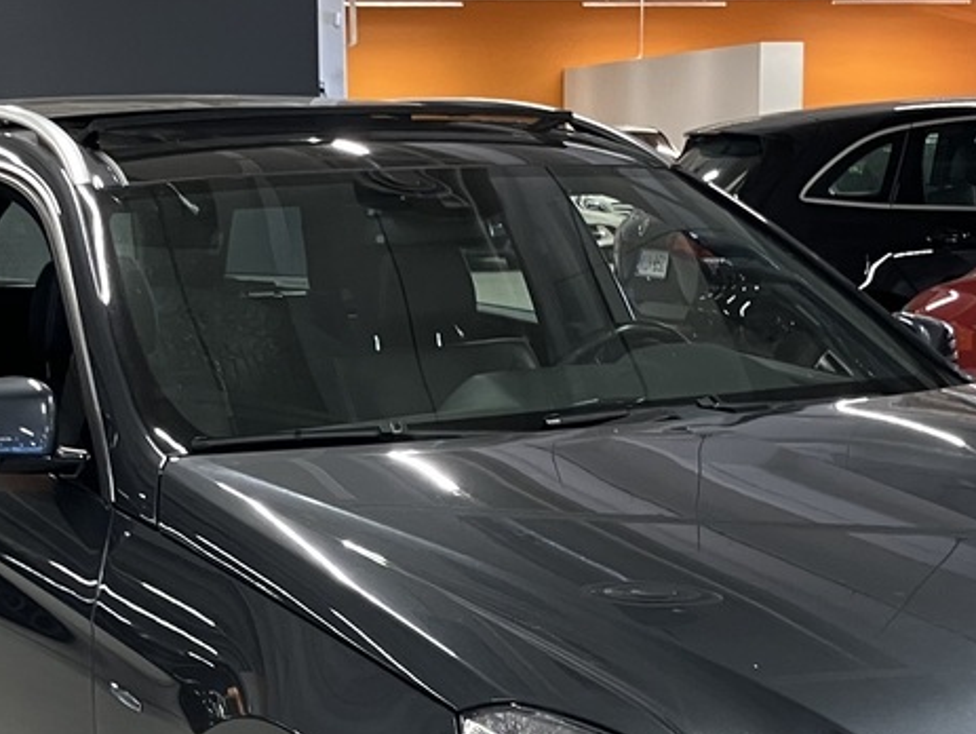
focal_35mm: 87
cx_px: 479
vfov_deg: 16.7
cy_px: 721
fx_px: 2455
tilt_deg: -11.6
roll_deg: +1.8
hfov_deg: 22.5
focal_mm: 3.99
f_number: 1.8
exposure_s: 1/50
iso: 80
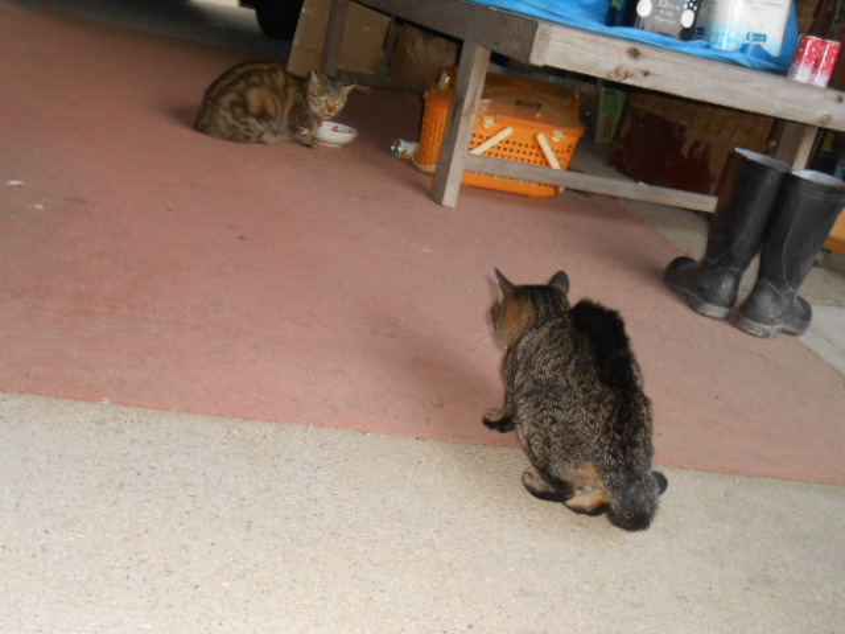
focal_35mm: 44
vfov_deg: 32.9
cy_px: 317
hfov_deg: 42.9
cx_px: 422
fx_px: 1074
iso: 250
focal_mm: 7.8
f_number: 4.5
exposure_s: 1/30
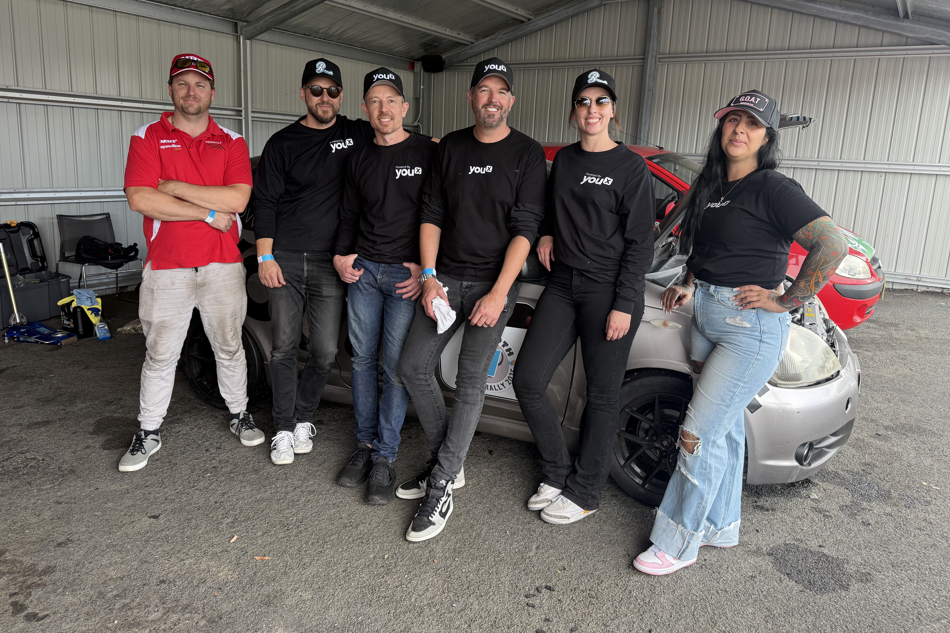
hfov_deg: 71.5
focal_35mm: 25
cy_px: 279
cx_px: 476
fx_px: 660
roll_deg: -2.7
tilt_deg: -11.3
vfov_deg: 51.2
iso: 125
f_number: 1.78
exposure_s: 1/239
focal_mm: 6.76
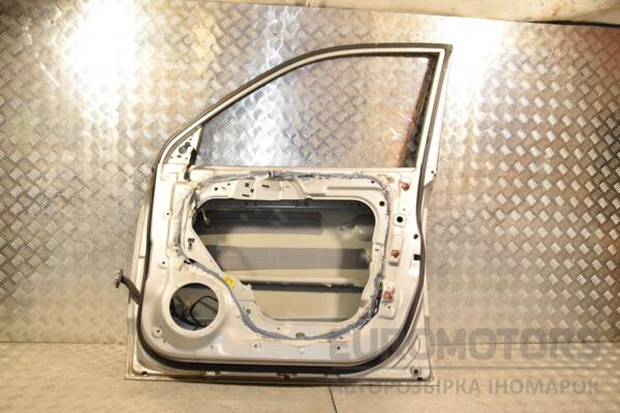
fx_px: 542
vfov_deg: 41.7
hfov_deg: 59.5
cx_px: 310
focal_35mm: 32
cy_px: 206
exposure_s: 1/200
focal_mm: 21
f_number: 6.3
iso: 800
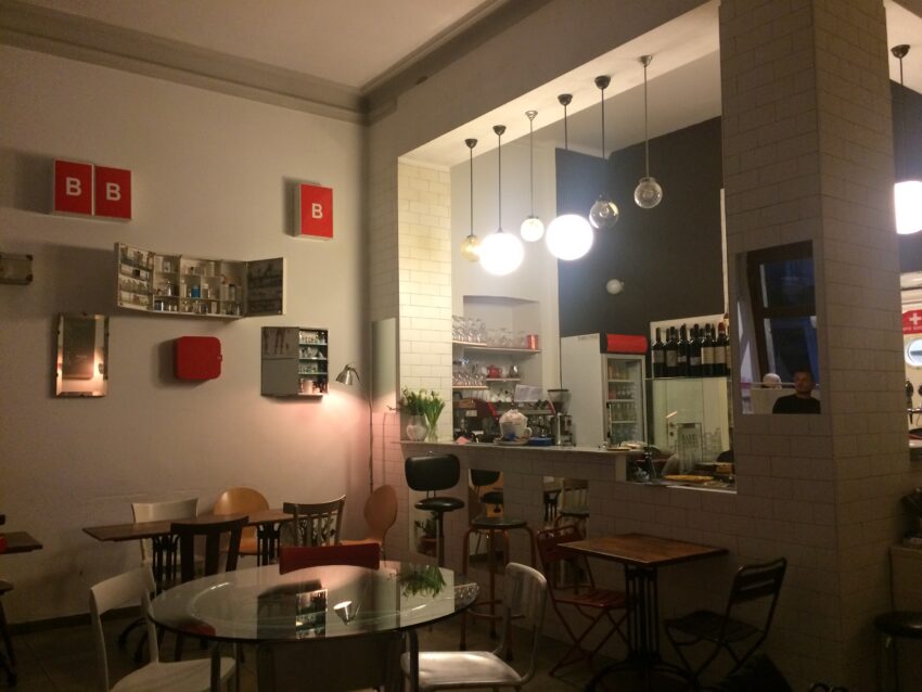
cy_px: 346
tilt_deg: +6.8
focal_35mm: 29
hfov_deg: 61.6
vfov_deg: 48.2
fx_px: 773
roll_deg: +1.8
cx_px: 461
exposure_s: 1/33
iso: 320
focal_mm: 4.15
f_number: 2.2
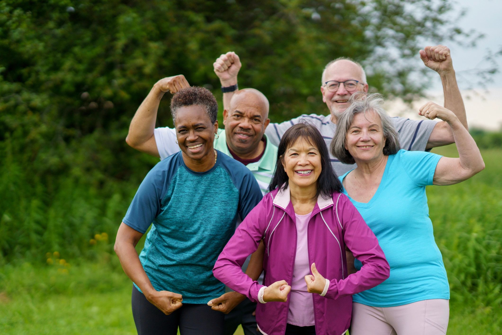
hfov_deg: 23.9
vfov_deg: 16.1
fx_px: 1185
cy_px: 168
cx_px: 251
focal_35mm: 85
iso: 500
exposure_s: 1/5000
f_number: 1.4
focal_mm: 85
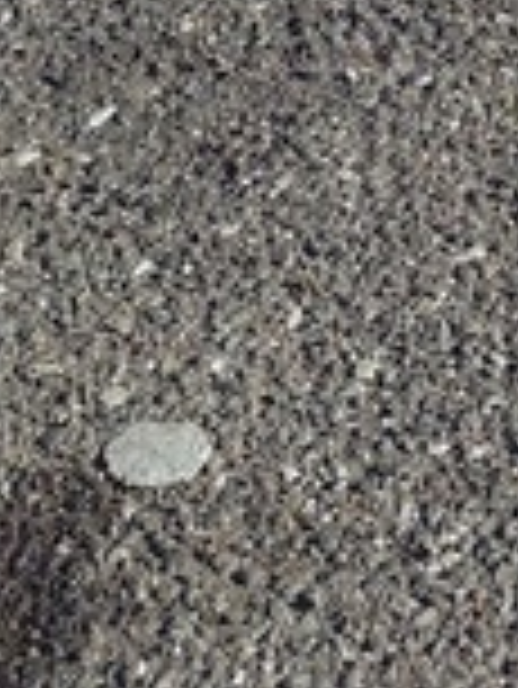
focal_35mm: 180
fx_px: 3586
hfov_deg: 7.6
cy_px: -1318
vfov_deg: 9.1
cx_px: 1360
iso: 100
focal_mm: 5.56
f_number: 1.8
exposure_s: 1/2723
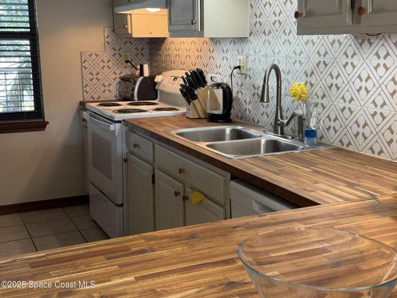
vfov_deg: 30.3
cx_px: 198
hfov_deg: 39.7
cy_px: 149
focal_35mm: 48
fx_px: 550
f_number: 1.78
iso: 125
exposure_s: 1/58
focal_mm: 6.76
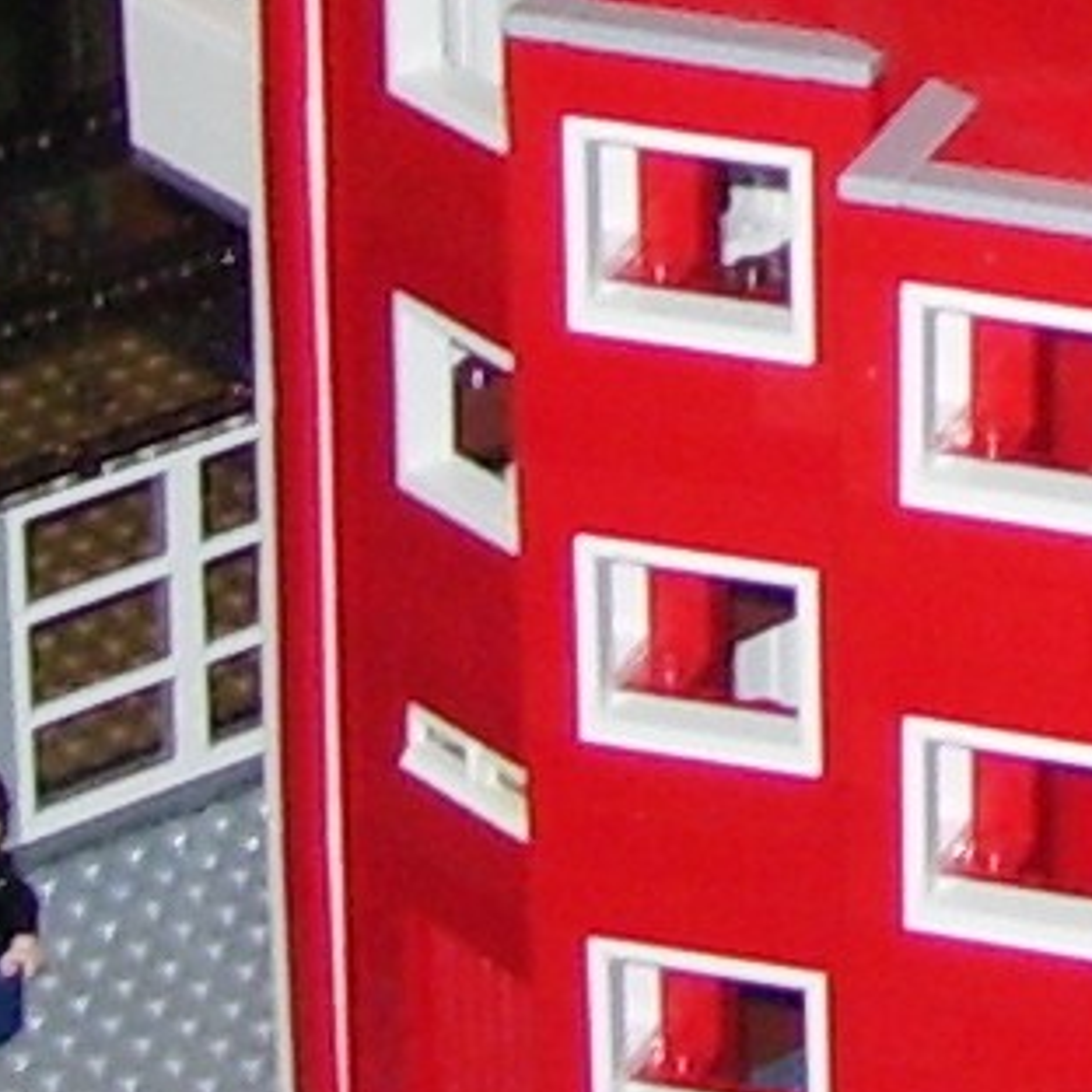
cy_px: -900
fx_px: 8387
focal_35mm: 235
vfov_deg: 7.2
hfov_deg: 7.1
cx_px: 2306
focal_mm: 6
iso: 80
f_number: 2.7
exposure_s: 1/60
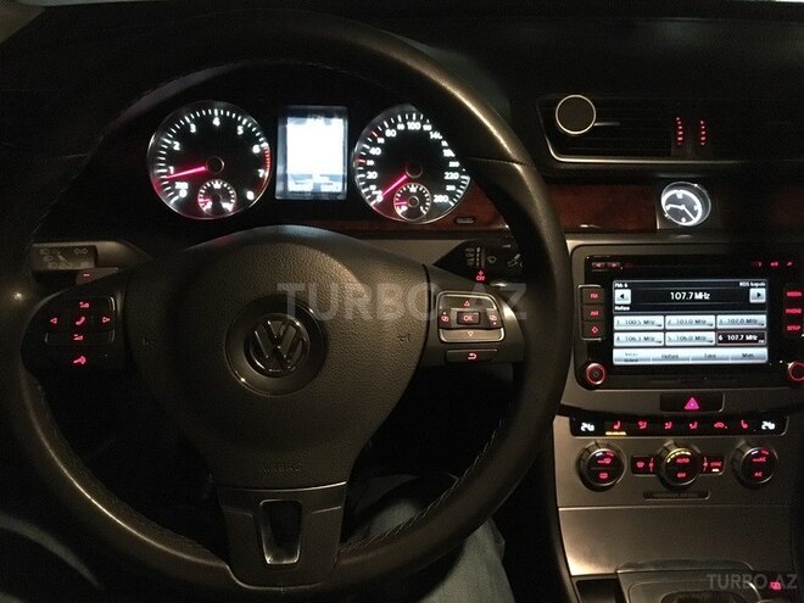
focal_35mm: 29
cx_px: 402
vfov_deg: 48.2
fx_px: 674
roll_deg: -3.5
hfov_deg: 61.7
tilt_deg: -33.0
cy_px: 302
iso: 2000
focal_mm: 4.15
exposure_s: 1/17
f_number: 2.2
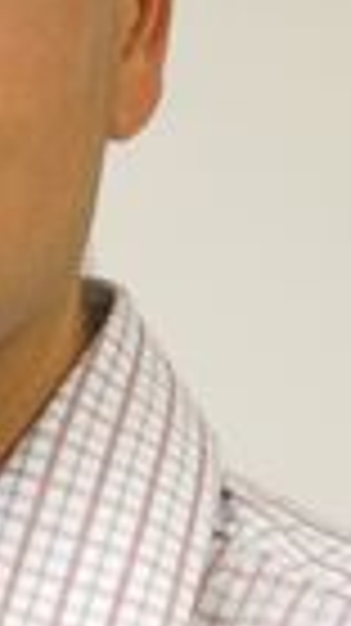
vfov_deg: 8.4
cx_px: -169
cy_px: 135
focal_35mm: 255
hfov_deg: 4.7
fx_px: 4227
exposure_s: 1/30
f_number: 4.5
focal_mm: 44
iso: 400
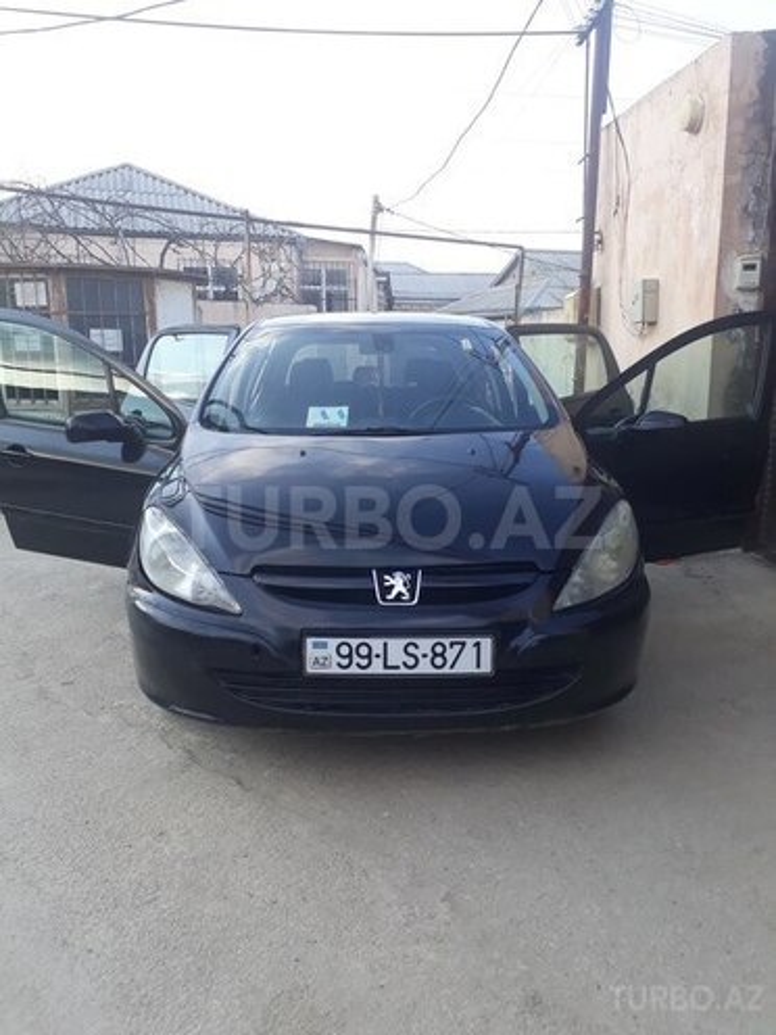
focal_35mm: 27
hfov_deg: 51.4
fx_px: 807
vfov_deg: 65.3
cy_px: 518
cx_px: 388
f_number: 1.9
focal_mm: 3.6
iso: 40
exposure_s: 1/239
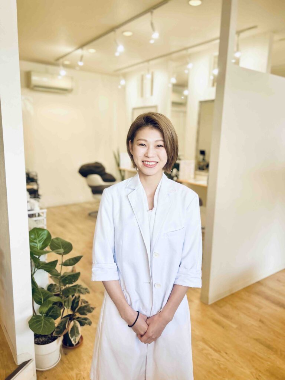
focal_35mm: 26
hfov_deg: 53.1
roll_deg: -1.6
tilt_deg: -10.8
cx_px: 142
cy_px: 190
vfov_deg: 67.3
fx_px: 285
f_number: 1.5
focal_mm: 5.7
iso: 100
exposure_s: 1/100
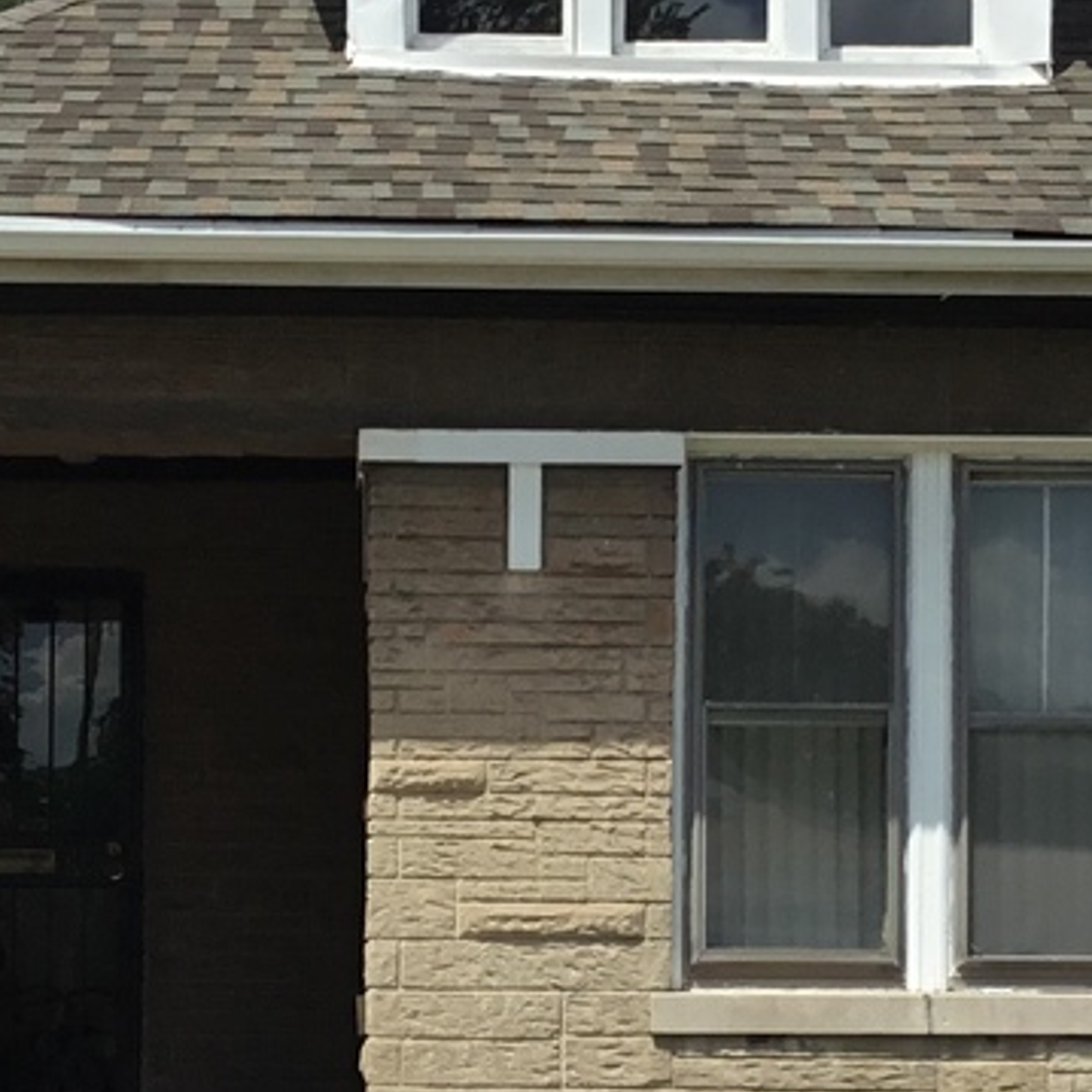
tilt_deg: -0.6
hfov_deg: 15.8
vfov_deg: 15.7
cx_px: 526
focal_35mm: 110
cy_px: 925
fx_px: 3926
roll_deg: +0.3
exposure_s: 1/1664
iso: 25
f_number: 2.4
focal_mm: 3.3
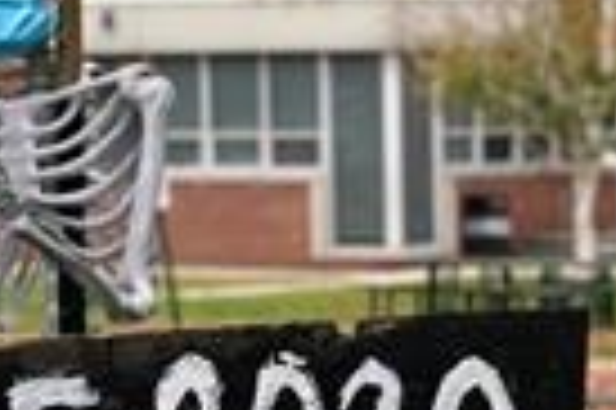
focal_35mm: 247
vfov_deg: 5.5
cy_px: 660
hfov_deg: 8.2
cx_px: 854
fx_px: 4221
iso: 400
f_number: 4.5
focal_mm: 52
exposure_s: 1/350
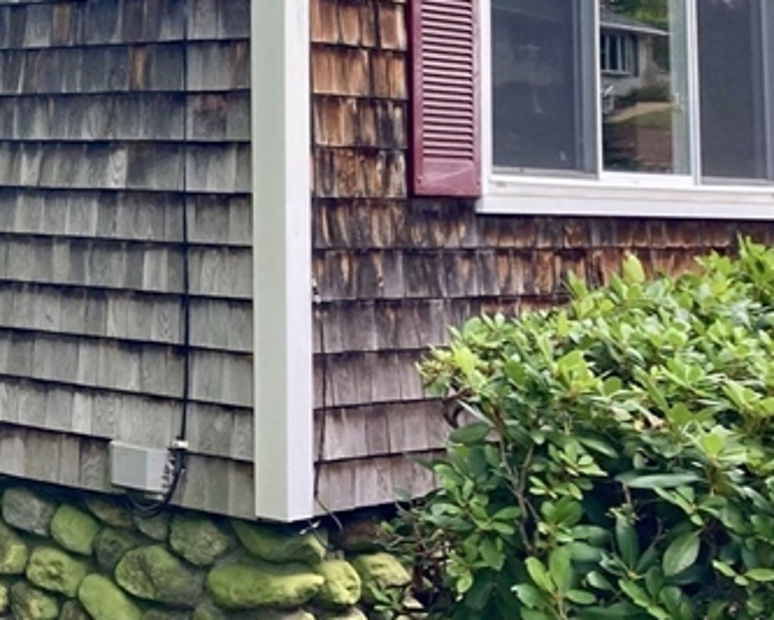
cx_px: -193
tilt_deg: +7.2
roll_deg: -1.7
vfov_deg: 17.8
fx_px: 1926
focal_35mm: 84
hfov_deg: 20.9
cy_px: -28
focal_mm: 3.99
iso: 25
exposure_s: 1/121
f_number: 1.8
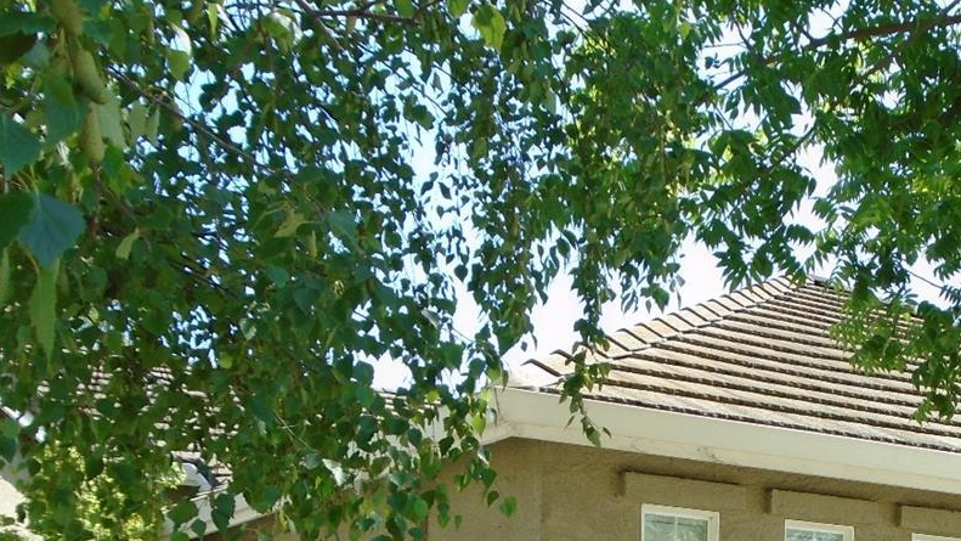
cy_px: 564
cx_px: 857
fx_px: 1631
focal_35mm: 64
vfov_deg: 18.3
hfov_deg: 31.4
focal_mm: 5.5
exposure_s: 1/250
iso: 100
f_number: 3.5
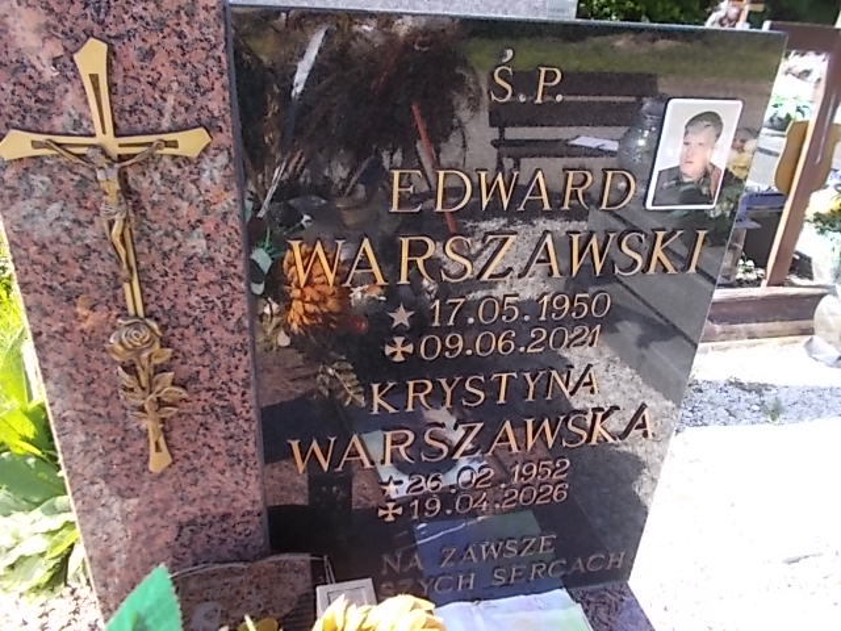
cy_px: 316
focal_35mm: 26
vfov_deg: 53.1
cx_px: 420
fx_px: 632
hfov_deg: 67.3
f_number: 3.2
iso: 80
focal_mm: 4.6
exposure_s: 1/125
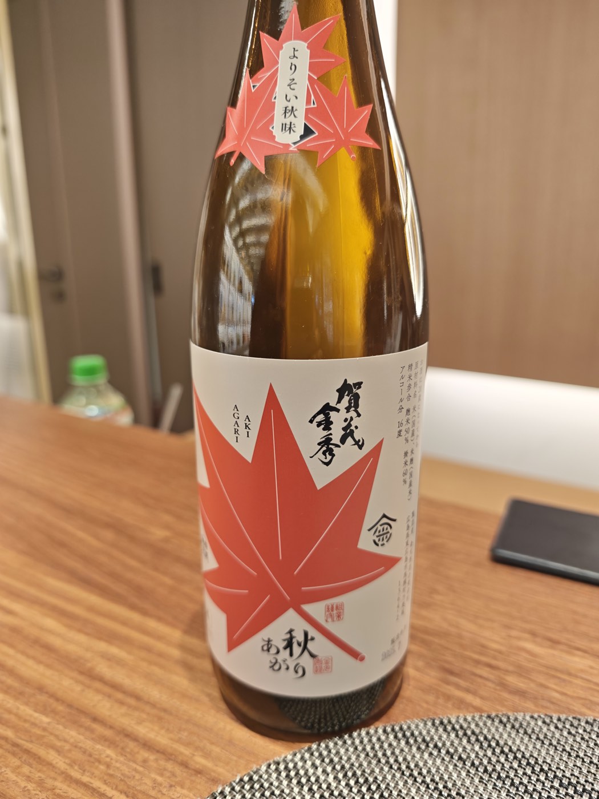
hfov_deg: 58.9
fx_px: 531
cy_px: 400
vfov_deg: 73.9
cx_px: 300
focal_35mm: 23
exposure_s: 1/120
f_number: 1.67
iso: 125
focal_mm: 6.62
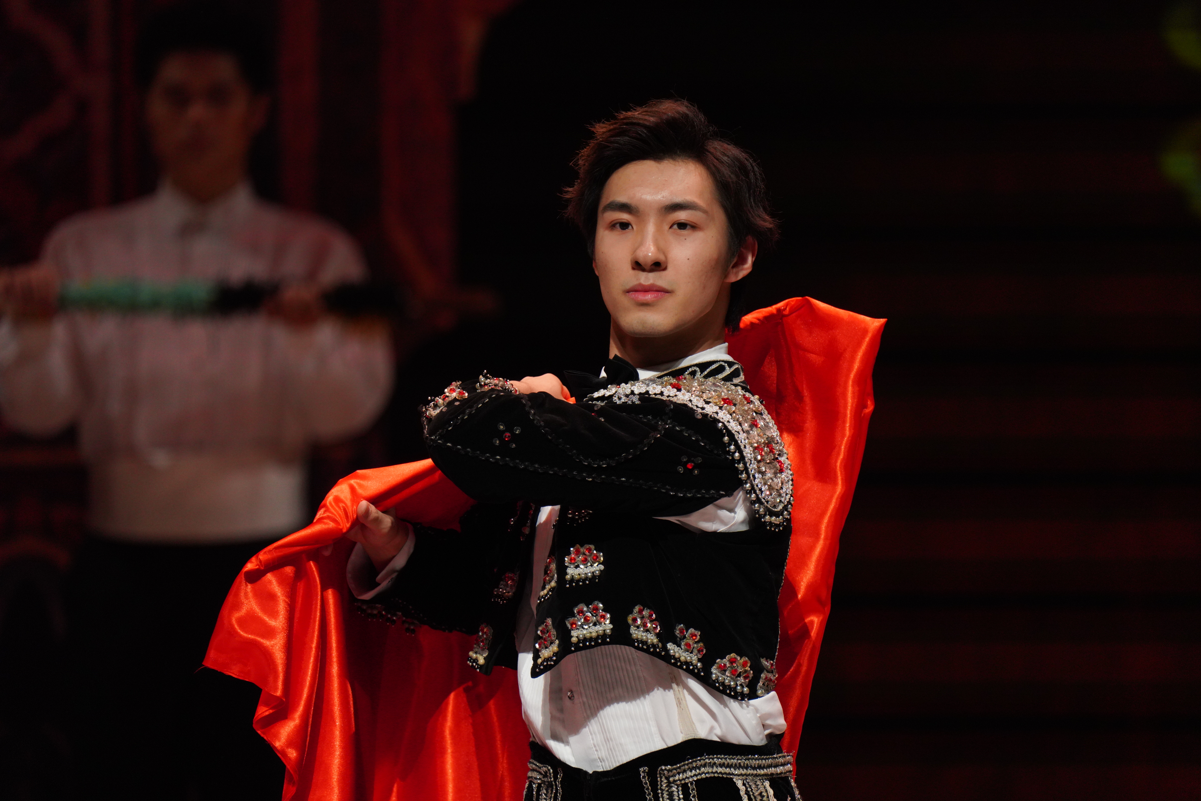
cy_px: 400
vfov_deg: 2.3
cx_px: 600
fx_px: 20015
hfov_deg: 3.4
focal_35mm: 600
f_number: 6.3
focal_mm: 600
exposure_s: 1/200
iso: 2500
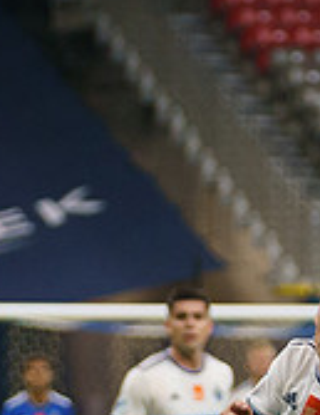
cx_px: 370
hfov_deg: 1.6
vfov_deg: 2.1
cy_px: 615
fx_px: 11384
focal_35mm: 941
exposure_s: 1/1000
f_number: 4
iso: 2000
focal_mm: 157
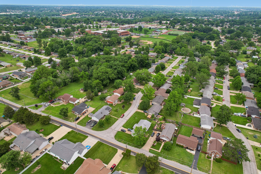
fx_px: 159
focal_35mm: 22
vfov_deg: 57.2
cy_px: 87
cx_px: 130
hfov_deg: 78.6
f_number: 2.8
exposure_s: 1/1250
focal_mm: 8.4
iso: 100
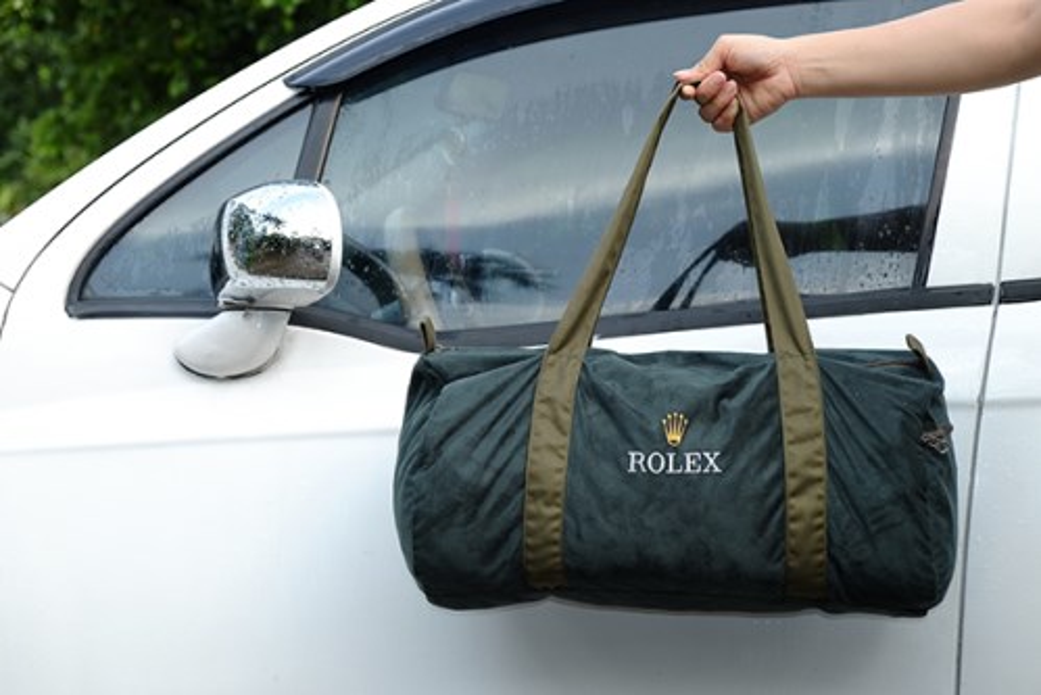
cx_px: 520
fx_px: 2111
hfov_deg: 27.7
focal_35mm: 73
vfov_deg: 18.7
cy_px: 348
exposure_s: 1/170
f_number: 4
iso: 200
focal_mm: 48.4
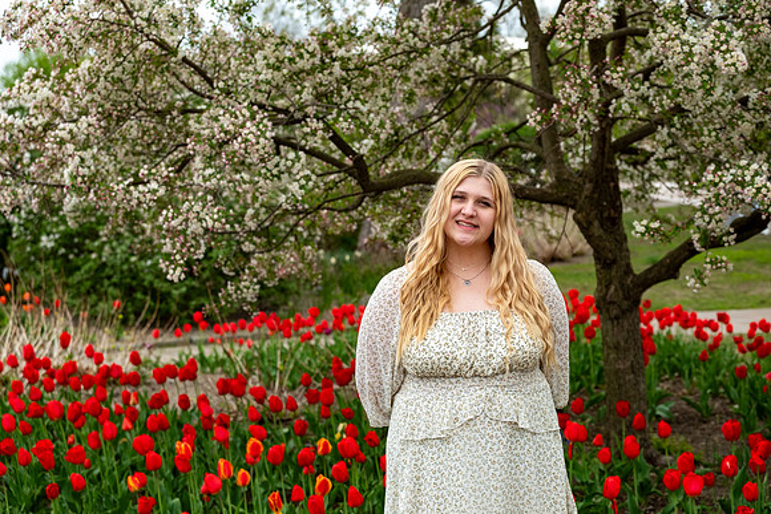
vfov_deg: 18.2
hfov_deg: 27.0
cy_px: 257
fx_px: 1607
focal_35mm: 75
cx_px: 386
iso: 250
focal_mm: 50
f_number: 4
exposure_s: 1/400
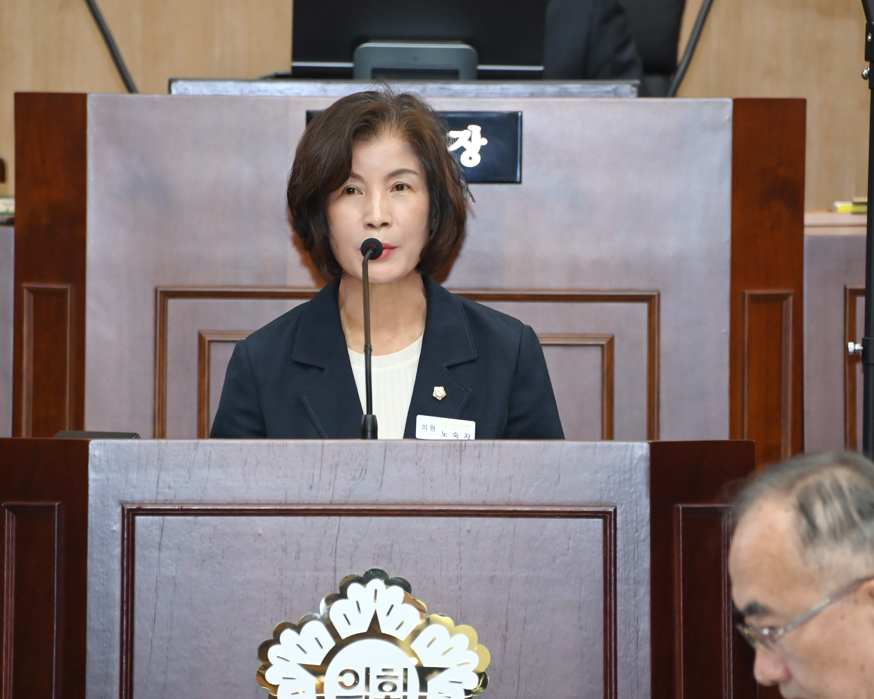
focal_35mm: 339
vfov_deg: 4.6
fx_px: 8769
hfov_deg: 5.7
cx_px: 395
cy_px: 349
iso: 6400
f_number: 6.3
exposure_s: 1/200
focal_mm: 300
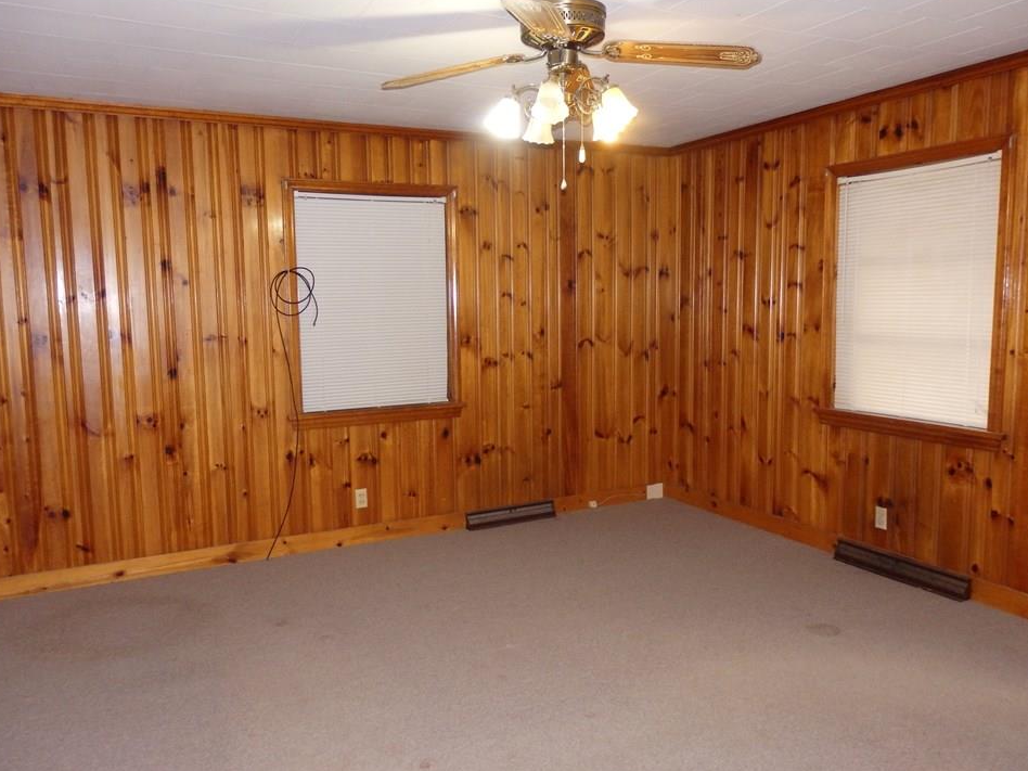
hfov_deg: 65.3
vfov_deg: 51.4
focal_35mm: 27
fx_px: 802
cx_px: 506
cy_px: 384
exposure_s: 1/30
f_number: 3
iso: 400
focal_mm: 4.5
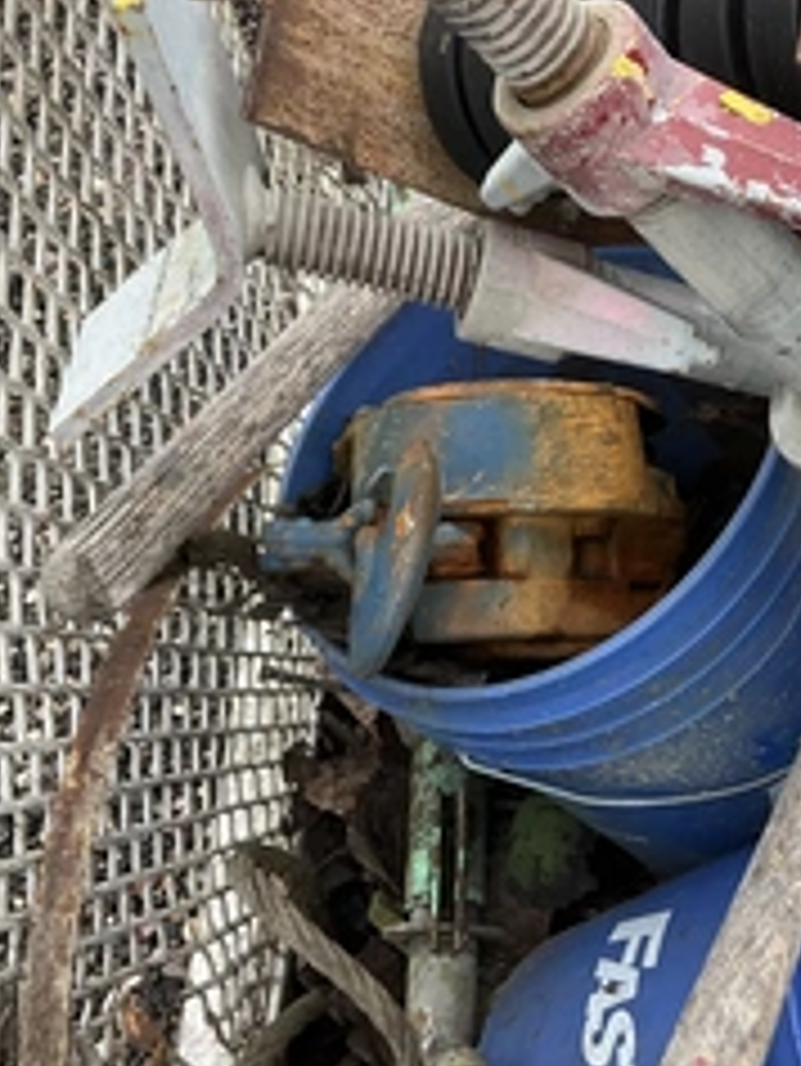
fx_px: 1510
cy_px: 463
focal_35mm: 49
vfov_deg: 38.8
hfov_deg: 28.4
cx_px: 738
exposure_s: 1/358
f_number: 1.8
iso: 25
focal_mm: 3
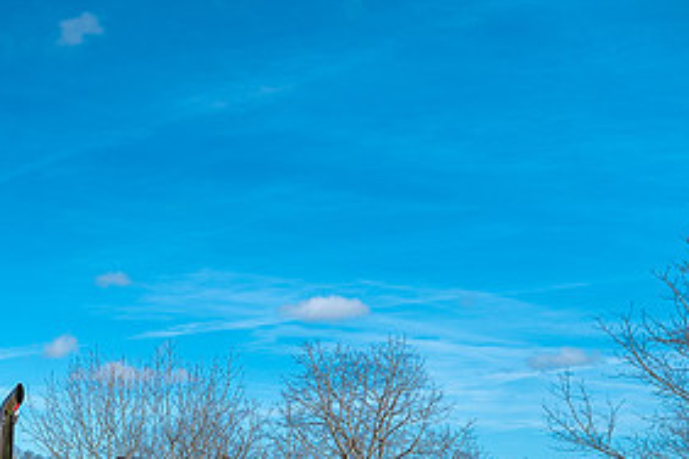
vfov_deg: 18.5
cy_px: 441
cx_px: 151
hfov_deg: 27.6
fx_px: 1378
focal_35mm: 72
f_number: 3.2
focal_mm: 35
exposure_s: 1/100
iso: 100
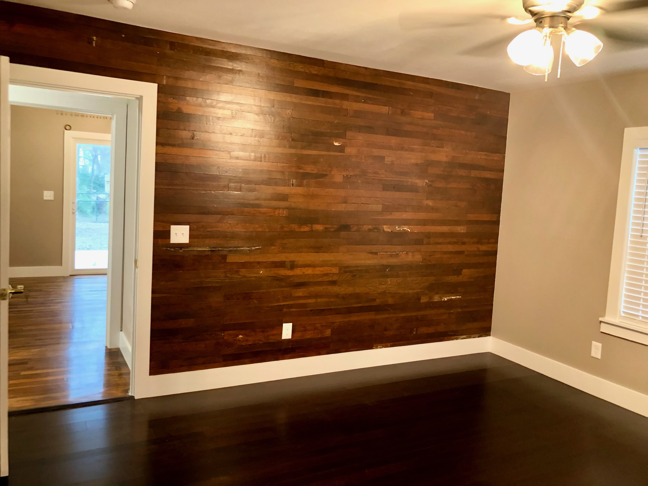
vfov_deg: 49.7
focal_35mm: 28
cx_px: 324
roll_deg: -3.0
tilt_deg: -5.4
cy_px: 243
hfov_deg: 63.4
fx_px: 524
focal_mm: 3.99
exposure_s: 1/40
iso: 400
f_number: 1.8
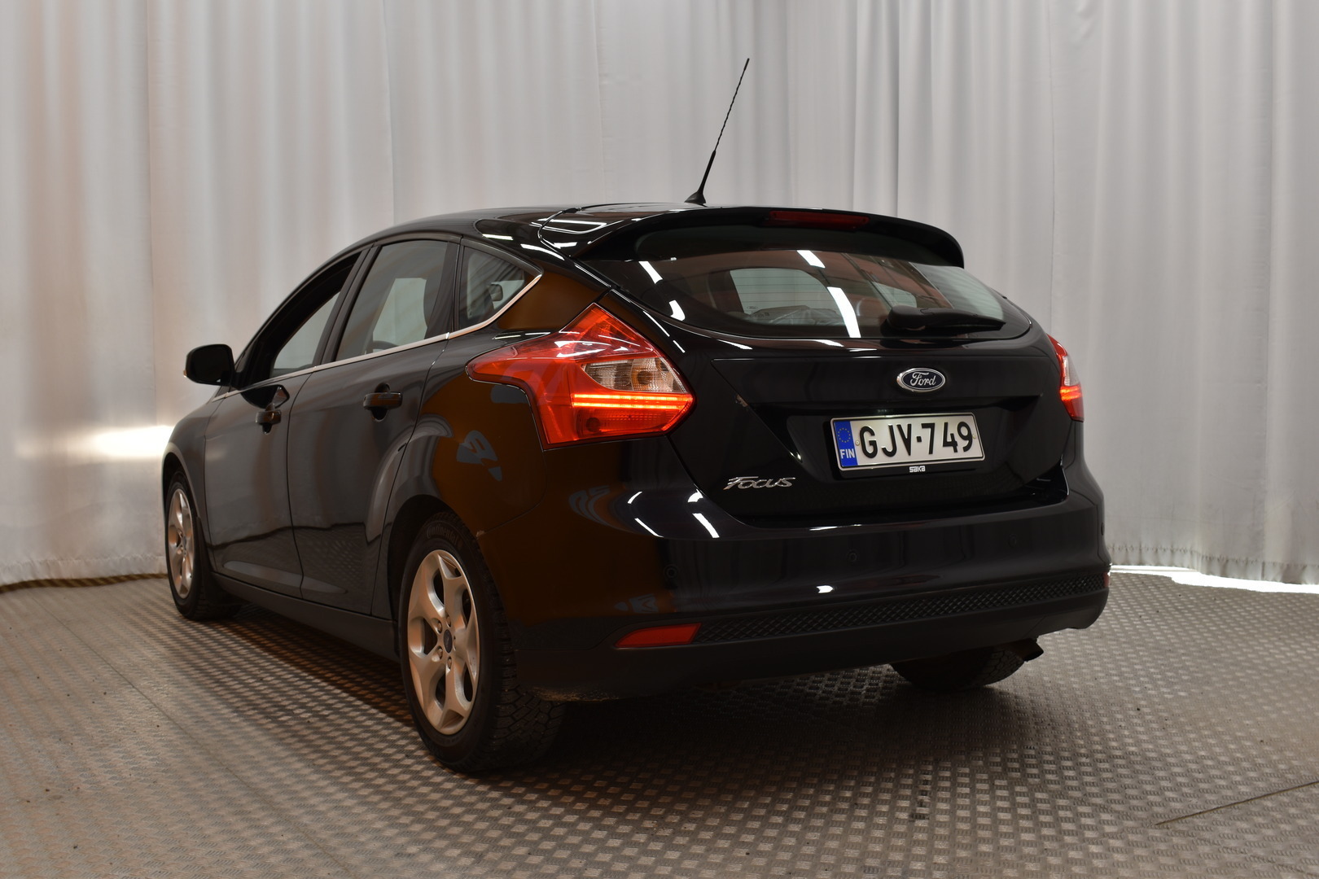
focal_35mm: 38
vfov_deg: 35.5
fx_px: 1374
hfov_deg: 51.3
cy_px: 440
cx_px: 660
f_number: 8
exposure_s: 1/10
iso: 100
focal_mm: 25
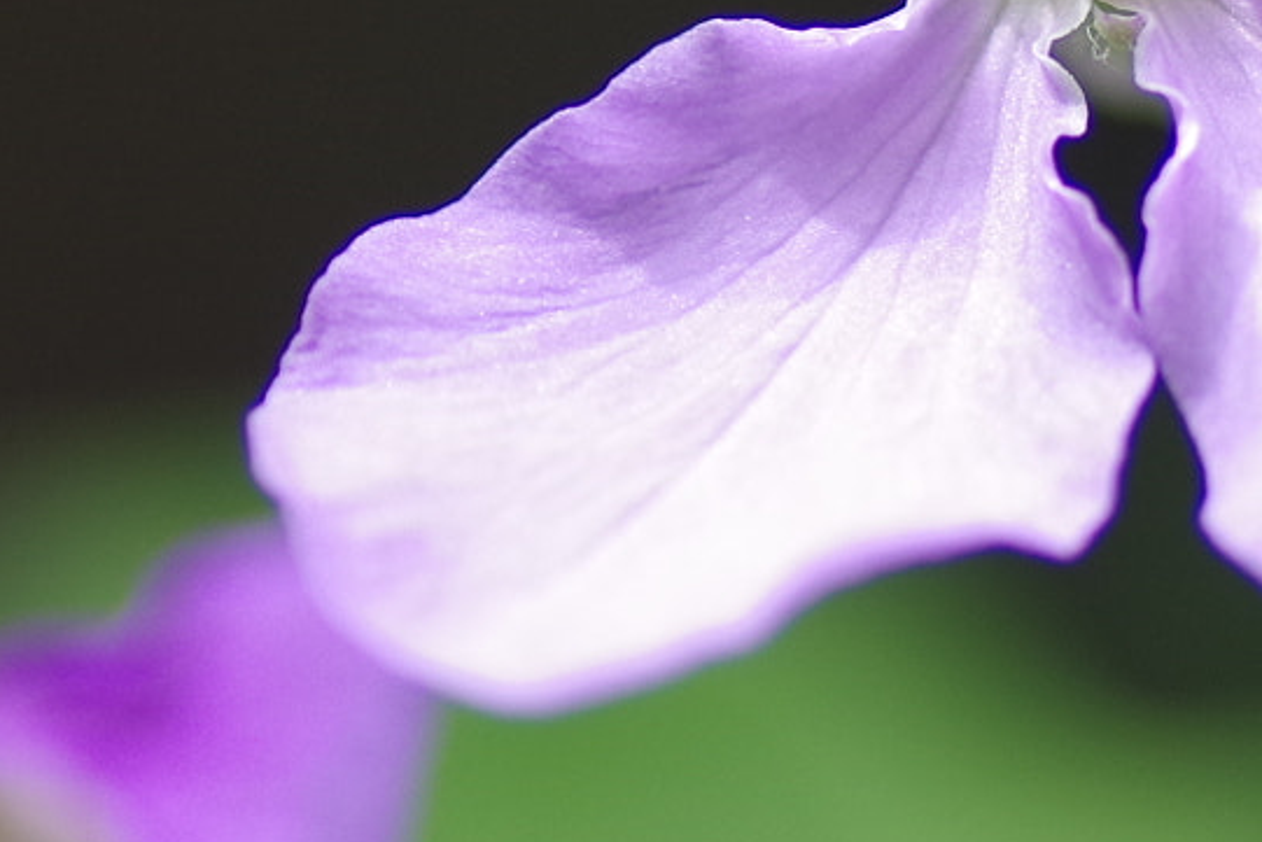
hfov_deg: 4.0
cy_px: -111
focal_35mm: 511
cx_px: 1075
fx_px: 17917
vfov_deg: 2.7
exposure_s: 1/400
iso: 200
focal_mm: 90
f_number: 2.8
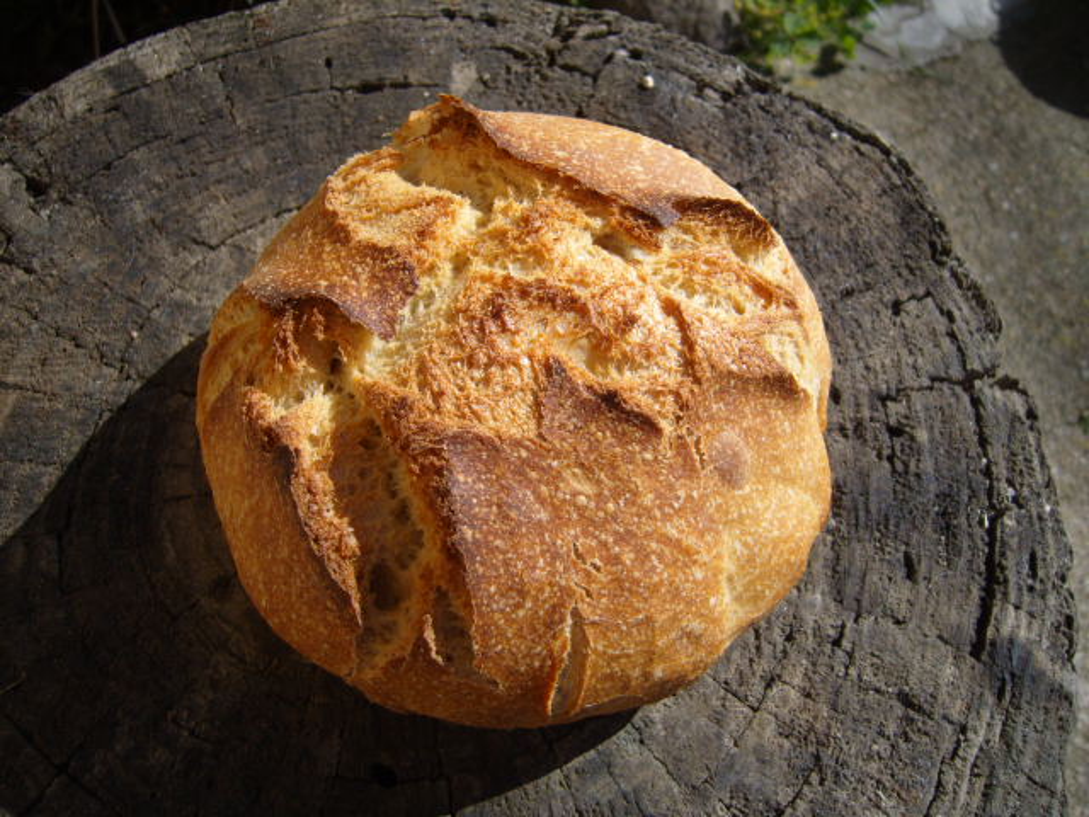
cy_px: 408
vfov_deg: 40.7
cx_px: 544
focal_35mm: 35
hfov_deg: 52.6
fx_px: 1101
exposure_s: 1/350
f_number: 7.1
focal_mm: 7.4
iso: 80
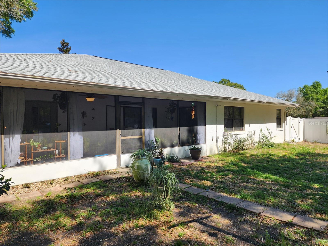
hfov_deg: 73.9
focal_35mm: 23
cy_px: 123
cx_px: 164
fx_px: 218
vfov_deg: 58.9
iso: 12
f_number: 1.8
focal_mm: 6.4
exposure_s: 1/670
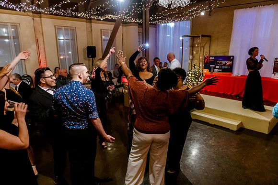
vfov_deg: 53.2
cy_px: 92
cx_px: 139
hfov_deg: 73.7
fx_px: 185
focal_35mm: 24
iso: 5000
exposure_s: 1/200
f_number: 2.8
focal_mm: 24
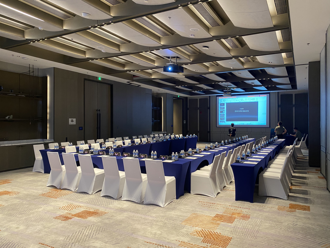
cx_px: 165
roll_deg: +0.2
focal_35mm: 26
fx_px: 248
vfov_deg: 53.1
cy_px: 124
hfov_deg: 67.3
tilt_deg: +0.5
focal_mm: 4.25
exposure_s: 1/57
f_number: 1.8
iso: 250
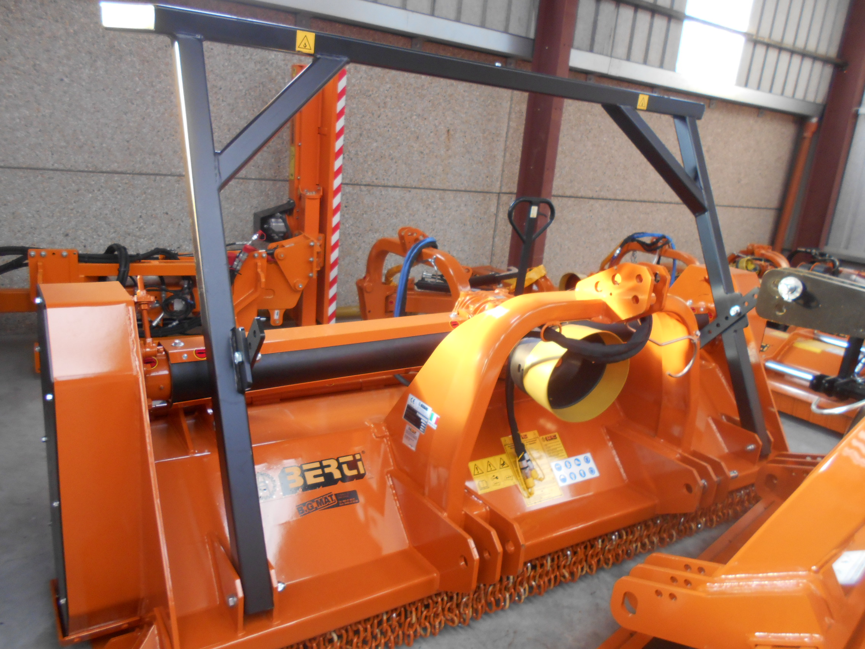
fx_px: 650
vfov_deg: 53.1
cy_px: 324
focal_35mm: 26
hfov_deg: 67.3
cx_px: 432
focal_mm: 4.6
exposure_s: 1/30
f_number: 3.2
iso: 180
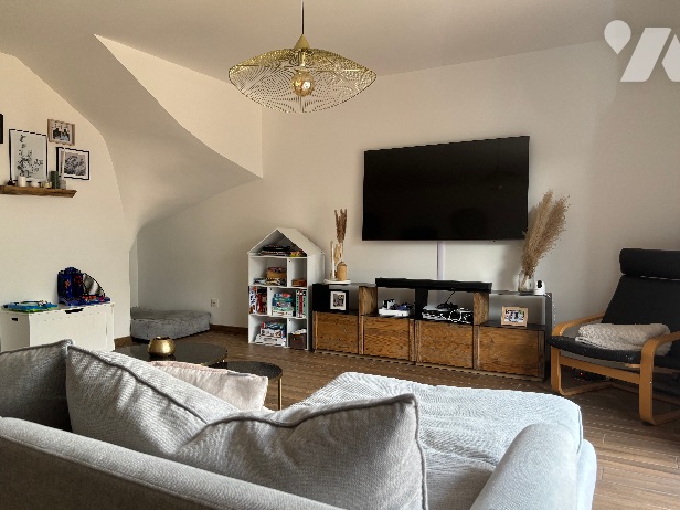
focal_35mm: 27
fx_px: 530
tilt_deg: -3.1
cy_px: 263
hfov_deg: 65.3
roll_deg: -0.5
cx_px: 334
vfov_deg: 51.3
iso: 100
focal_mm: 5.96
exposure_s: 1/121
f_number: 1.6
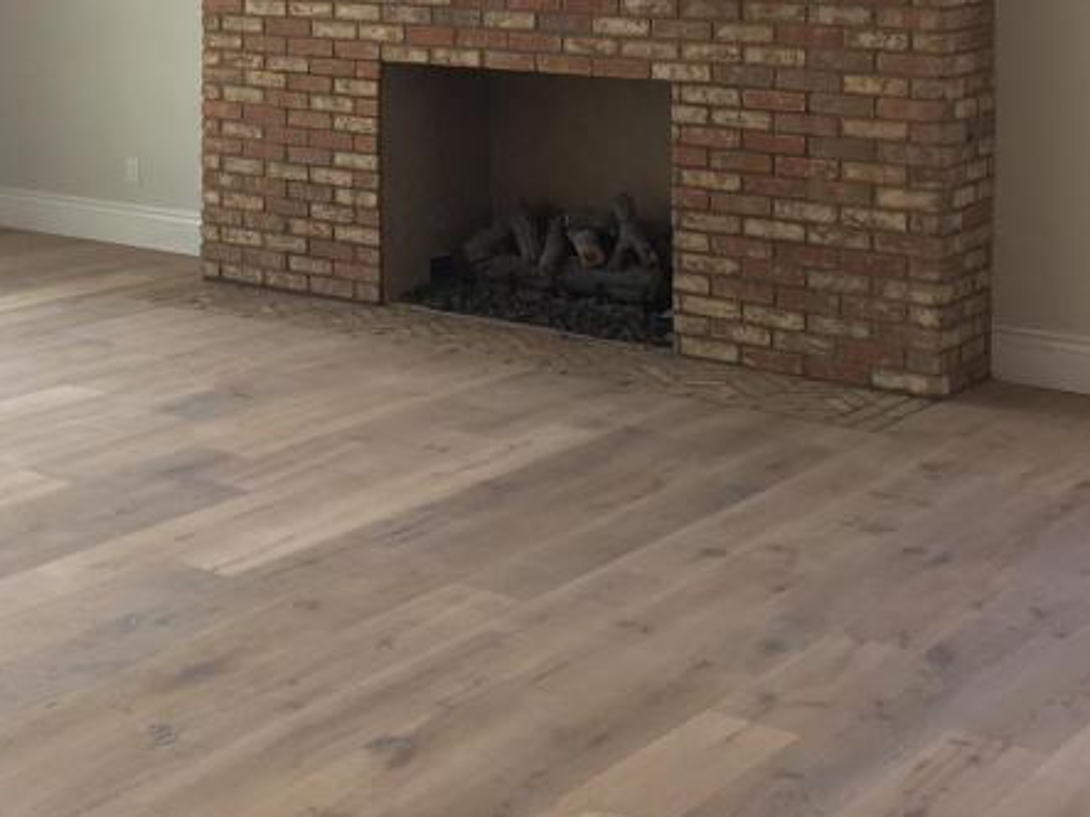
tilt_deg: -1.0
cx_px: -62
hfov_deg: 27.0
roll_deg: -0.2
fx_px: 2109
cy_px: -79
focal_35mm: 67
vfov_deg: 20.9
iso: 25
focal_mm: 4.15
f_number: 2.2
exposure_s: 1/30
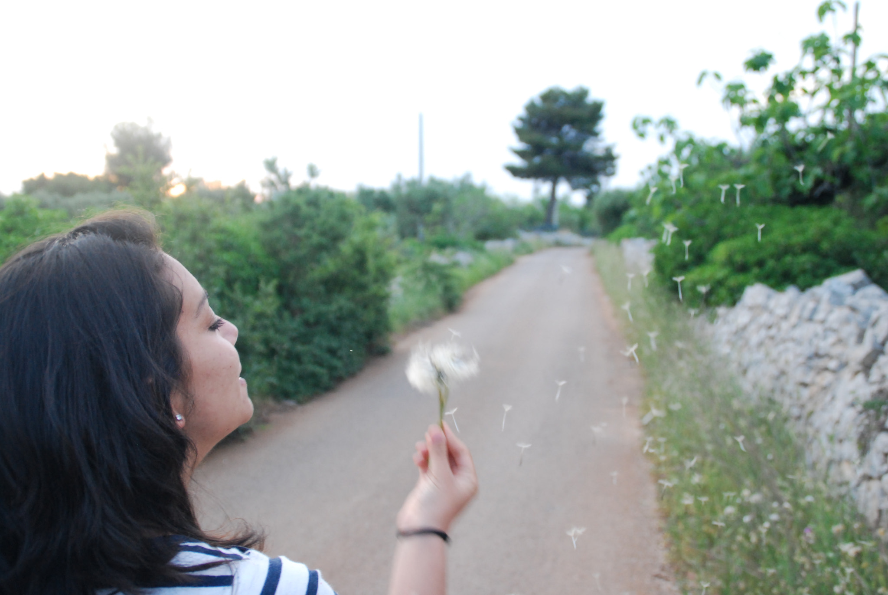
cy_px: 298
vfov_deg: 32.0
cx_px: 444
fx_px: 1037
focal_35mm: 42
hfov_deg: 46.3
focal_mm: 28
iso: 800
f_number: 4.5
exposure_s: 1/80
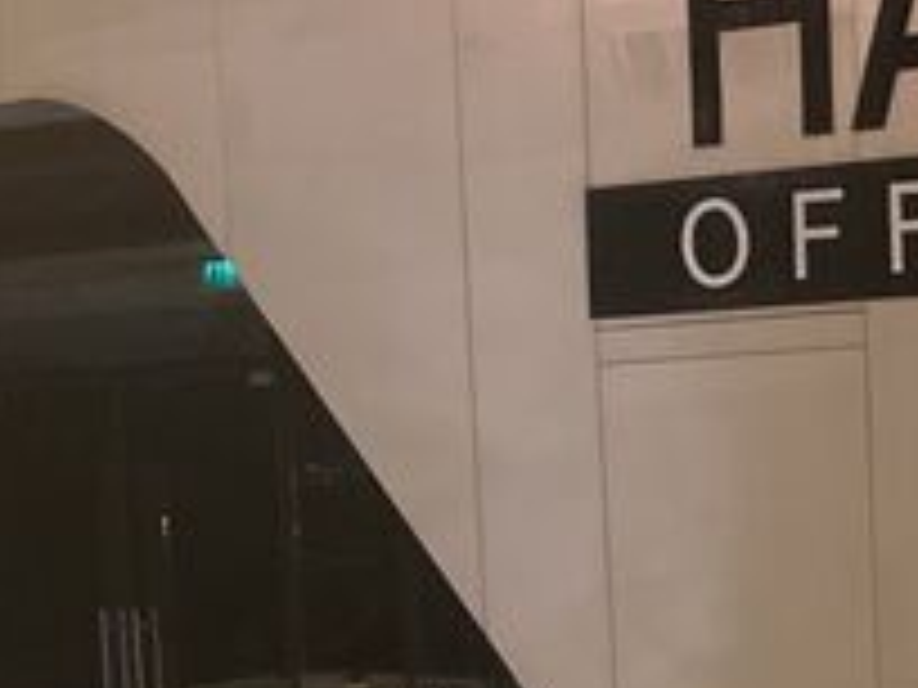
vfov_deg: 13.7
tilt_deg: -7.5
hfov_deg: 17.7
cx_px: 1278
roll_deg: +1.5
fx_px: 2705
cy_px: 1021
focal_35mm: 102
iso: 800
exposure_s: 1/25
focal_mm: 4.25
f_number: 1.8
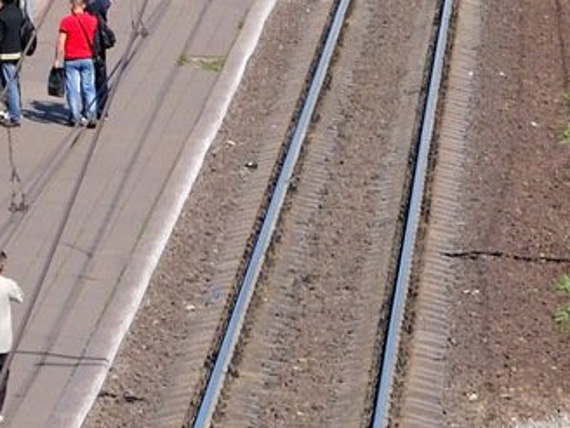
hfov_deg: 4.7
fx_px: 6932
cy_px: -62
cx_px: -313
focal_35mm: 421
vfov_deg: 3.5
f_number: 11
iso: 200
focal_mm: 50
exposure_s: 1/500
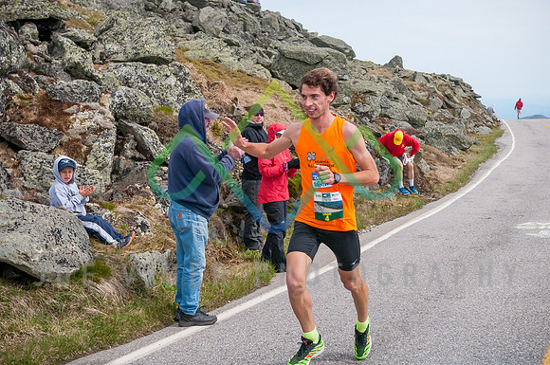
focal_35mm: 53
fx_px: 804
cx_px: 316
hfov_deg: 37.7
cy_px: 183
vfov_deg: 25.6
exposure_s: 1/2500
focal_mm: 29
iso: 800
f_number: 6.3
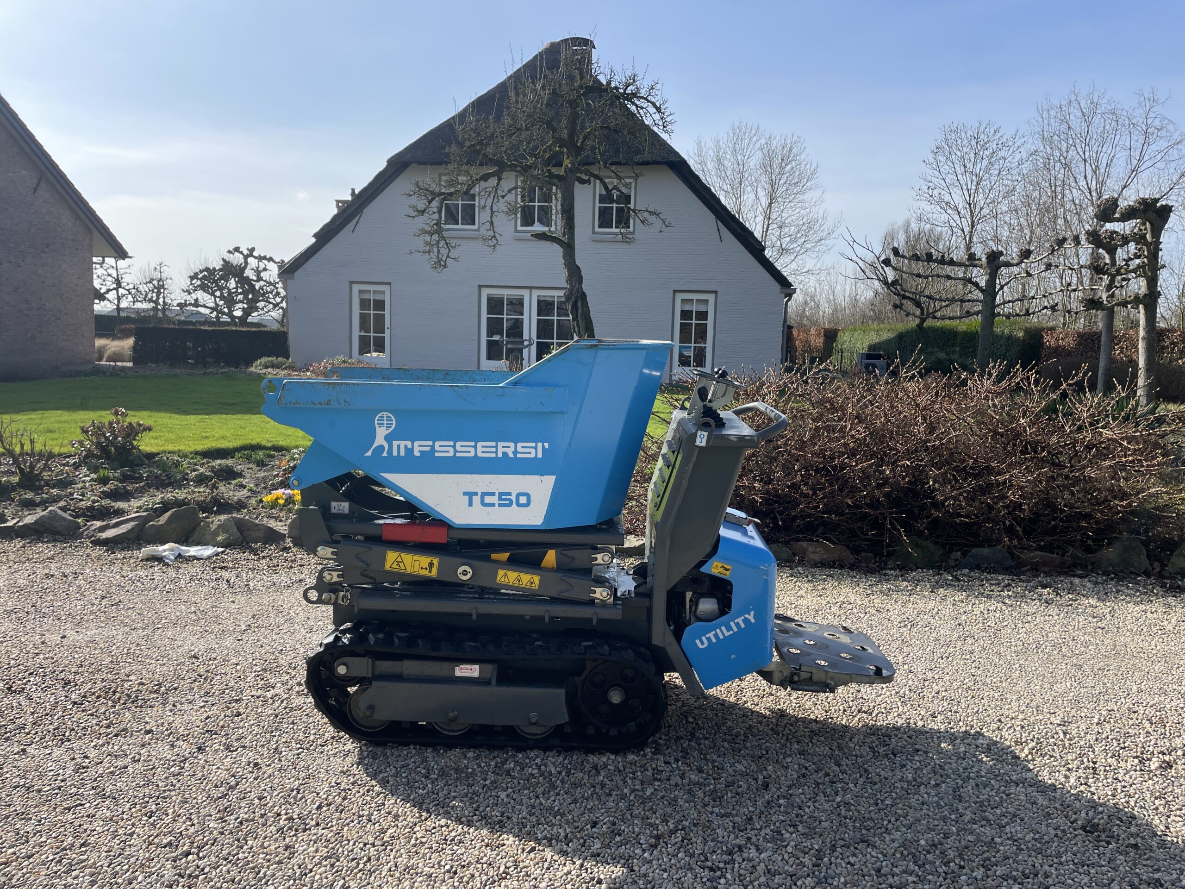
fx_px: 890
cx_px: 592
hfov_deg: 67.3
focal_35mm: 26
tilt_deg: -6.0
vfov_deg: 53.1
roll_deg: -1.9
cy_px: 444
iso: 32
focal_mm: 4.2
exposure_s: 1/2212
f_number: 1.6
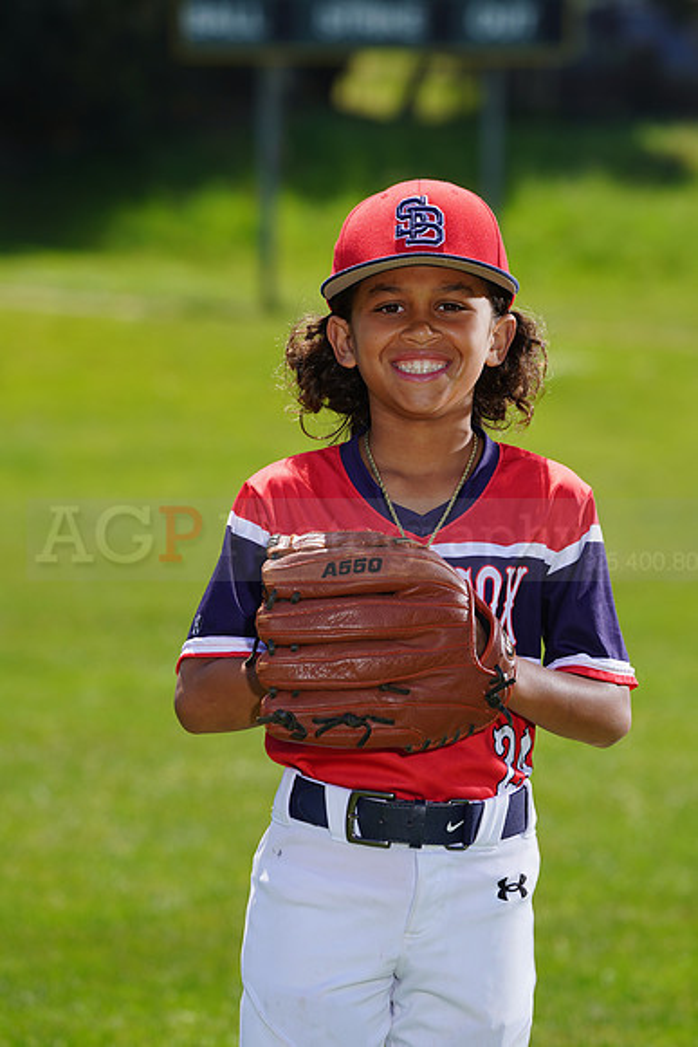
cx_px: 349
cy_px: 524
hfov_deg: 6.7
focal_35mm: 206
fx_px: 5987
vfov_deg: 10.0
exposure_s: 1/250
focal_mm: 206
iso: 100
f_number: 7.1
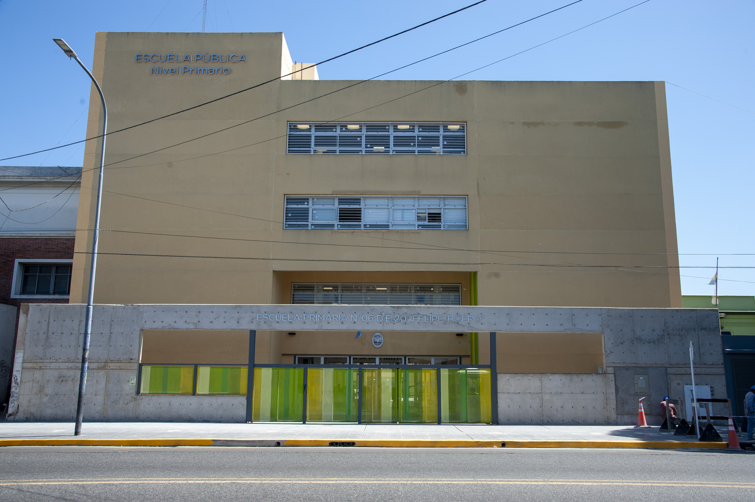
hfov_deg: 60.3
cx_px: 378
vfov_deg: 42.3
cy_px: 251
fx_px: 650
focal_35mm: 31
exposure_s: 1/500
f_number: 9
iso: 640
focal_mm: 31
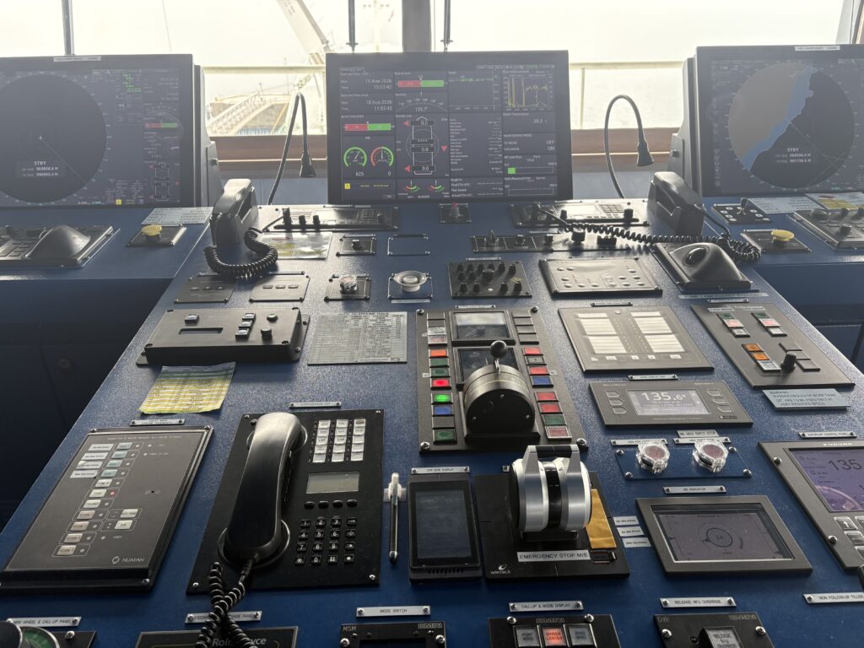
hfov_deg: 67.3
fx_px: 649
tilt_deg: -27.0
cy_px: 324
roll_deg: +0.7
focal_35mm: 26
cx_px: 432
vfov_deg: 53.1
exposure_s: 1/243
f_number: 1.6
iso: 100
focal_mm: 5.96
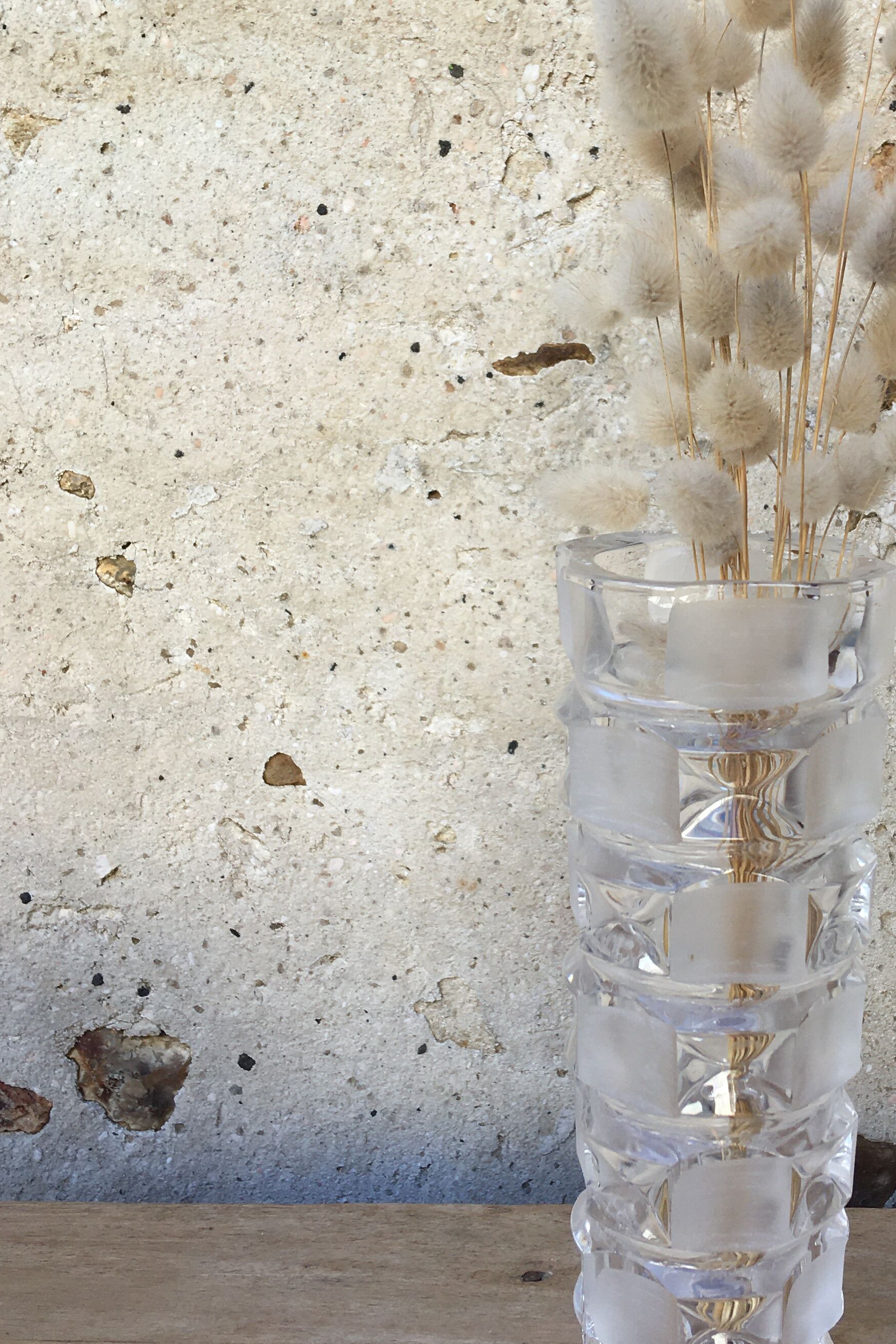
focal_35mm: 46
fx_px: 1718
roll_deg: -1.2
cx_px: 739
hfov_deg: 28.5
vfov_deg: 42.7
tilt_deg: -9.8
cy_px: 601
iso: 25
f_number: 2.2
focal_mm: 4.15
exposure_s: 1/212
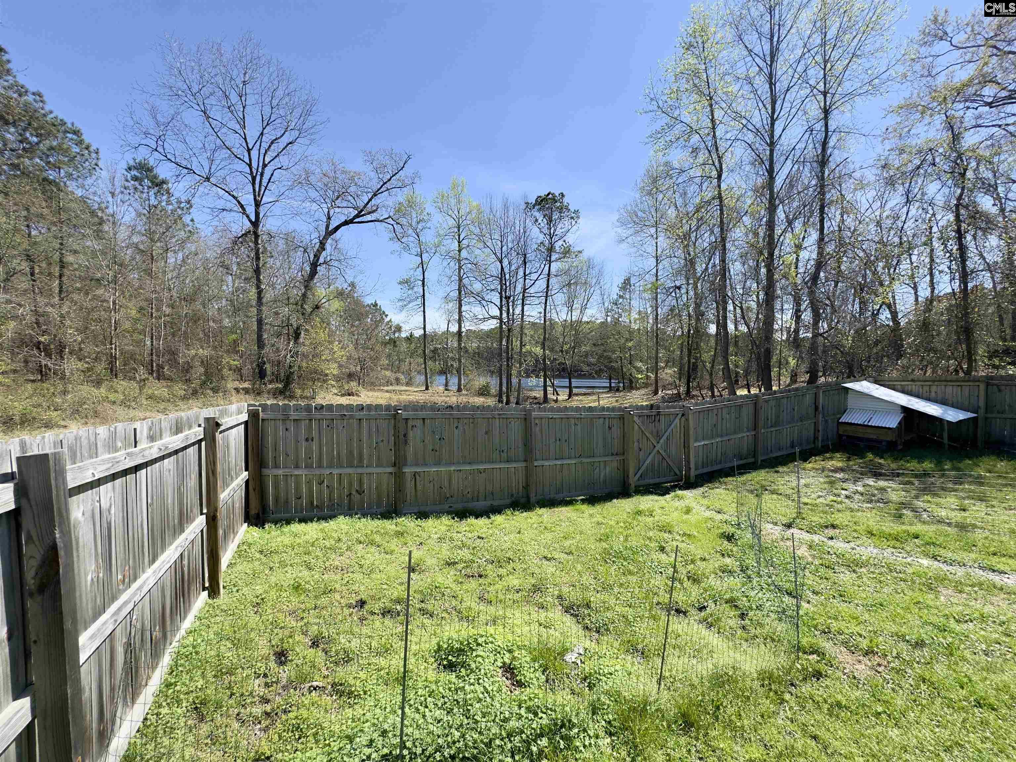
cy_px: 381
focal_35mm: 14
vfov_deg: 85.7
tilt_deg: -1.3
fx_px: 411
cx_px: 508
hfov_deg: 102.1
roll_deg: -1.1
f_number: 2.2
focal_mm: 2.22
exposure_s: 1/1094
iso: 40
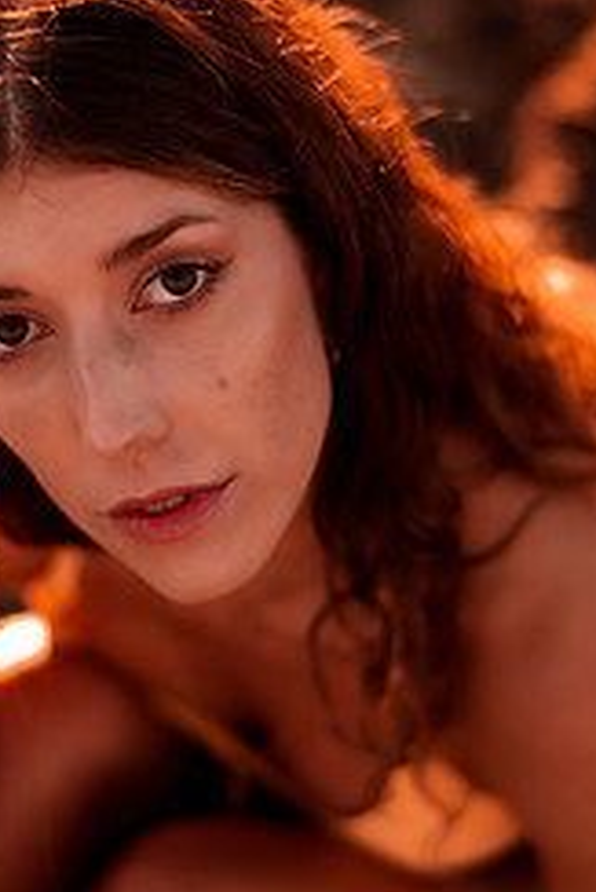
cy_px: 490
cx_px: 230
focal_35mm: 107
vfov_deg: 19.1
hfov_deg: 12.8
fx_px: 2653
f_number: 1.8
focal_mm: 58
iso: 50
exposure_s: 1/500
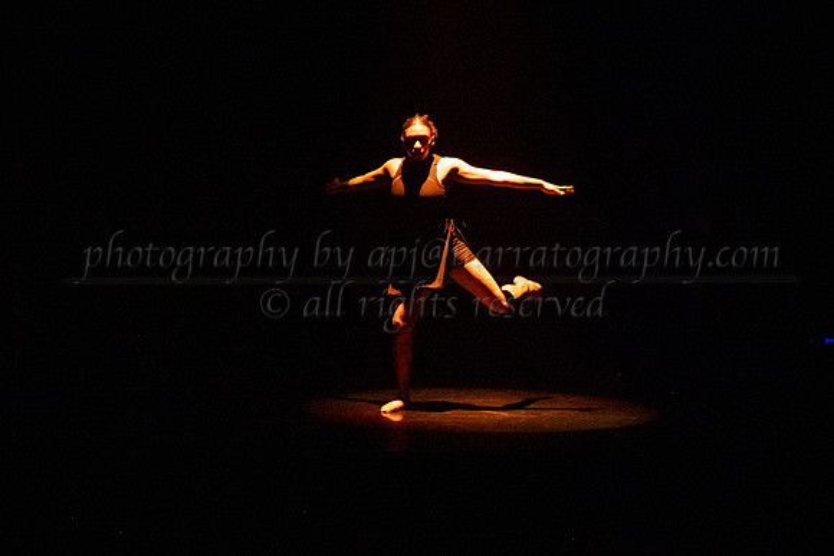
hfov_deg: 20.8
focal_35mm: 98
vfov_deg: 14.0
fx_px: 2268
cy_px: 254
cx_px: 436
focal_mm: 75
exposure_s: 1/320
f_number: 2.8
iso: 4000
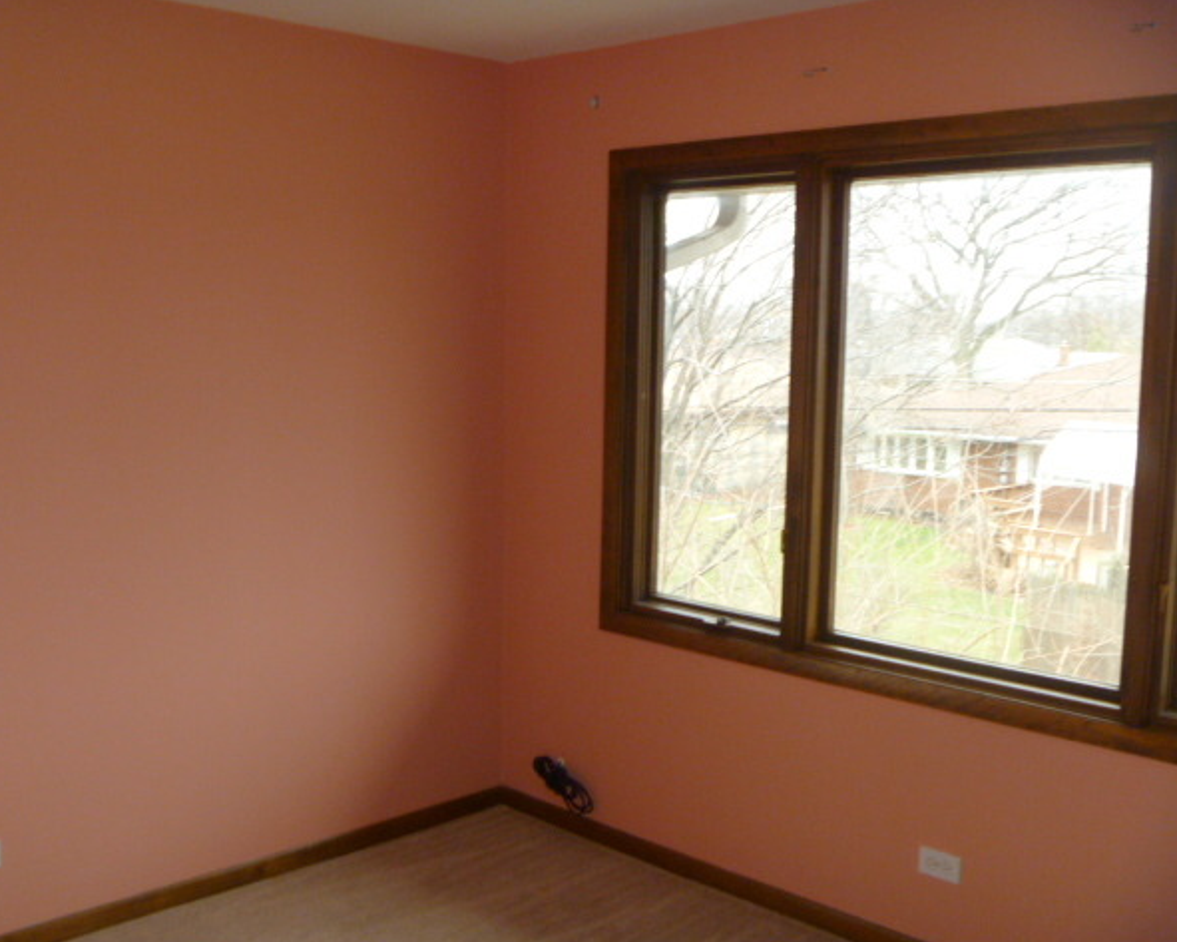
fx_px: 1289
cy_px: 470
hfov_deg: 49.0
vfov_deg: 40.1
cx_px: 546
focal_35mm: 37
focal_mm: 6.3
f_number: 3.5
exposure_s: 1/30
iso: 200
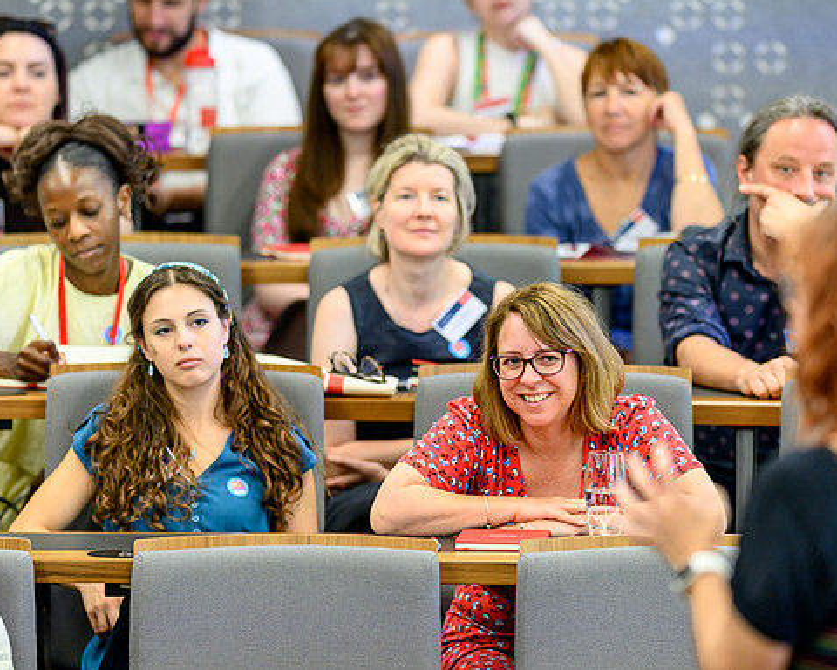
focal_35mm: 231
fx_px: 5722
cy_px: 334
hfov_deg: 8.4
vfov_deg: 6.7
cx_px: 493
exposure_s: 1/200
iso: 450
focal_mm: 135
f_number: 1.8
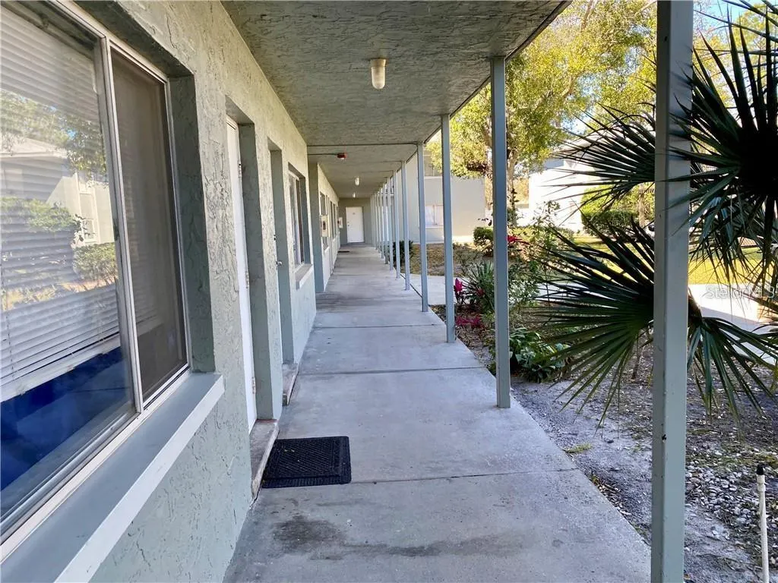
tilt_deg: -3.0
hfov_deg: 67.3
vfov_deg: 53.1
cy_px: 292
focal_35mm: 26
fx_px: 584
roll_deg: +0.0
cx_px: 389
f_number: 1.8
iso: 32
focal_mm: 4.25
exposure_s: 1/188
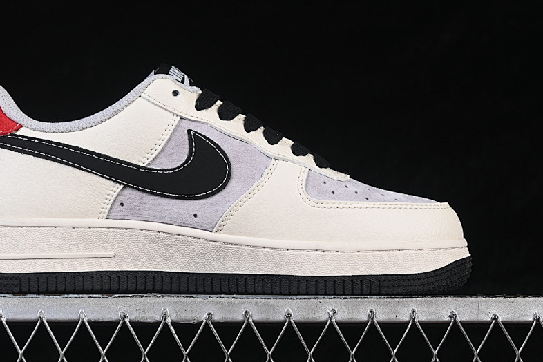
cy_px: 140
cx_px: 202
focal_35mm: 103
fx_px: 1553
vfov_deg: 13.3
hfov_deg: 19.8
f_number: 8
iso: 160
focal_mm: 50
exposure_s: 1/80
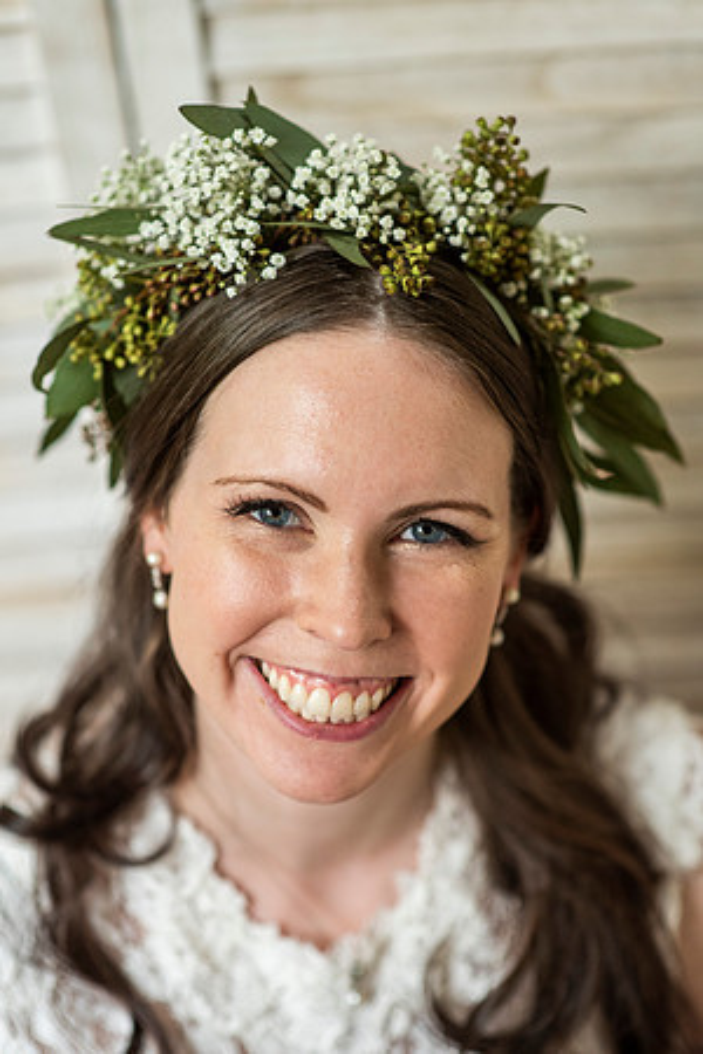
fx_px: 2490
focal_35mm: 85
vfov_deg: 23.9
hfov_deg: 16.1
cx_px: 352
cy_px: 527
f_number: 2.5
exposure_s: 1/500
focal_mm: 85
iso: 1600
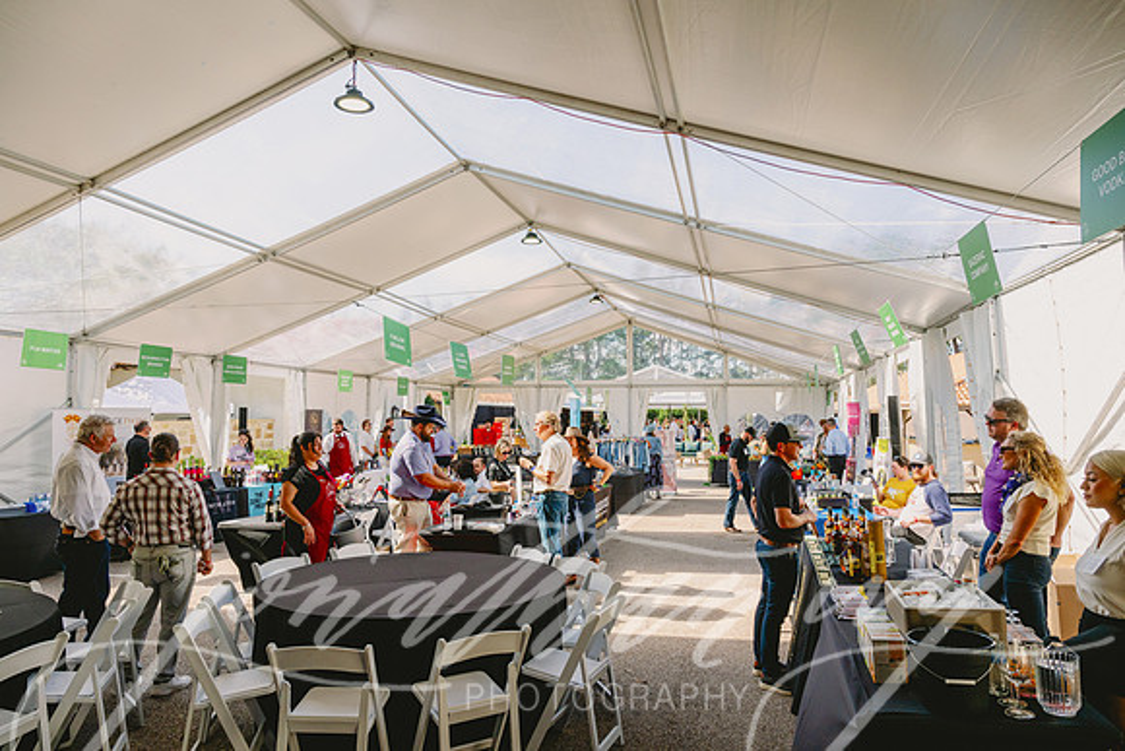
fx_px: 750
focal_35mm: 24
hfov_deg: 73.7
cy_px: 376
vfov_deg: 53.2
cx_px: 562
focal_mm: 24
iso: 400
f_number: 7.1
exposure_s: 1/640
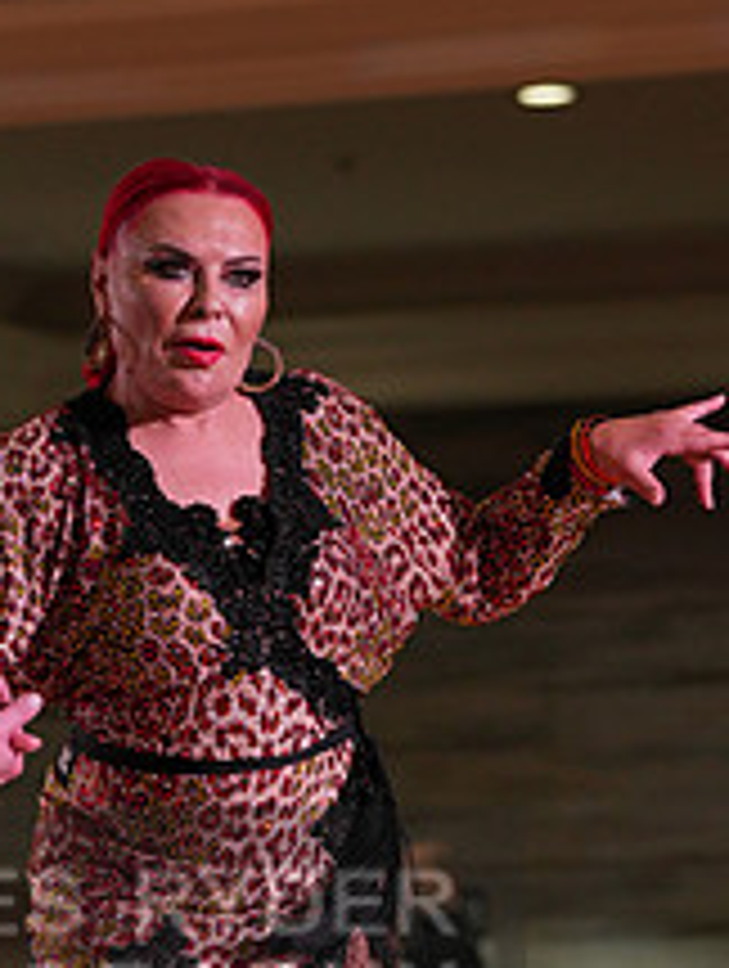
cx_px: -92
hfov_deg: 5.4
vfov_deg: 7.1
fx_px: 7755
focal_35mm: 277
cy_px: 959
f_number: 4
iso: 800
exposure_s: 1/400
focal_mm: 107
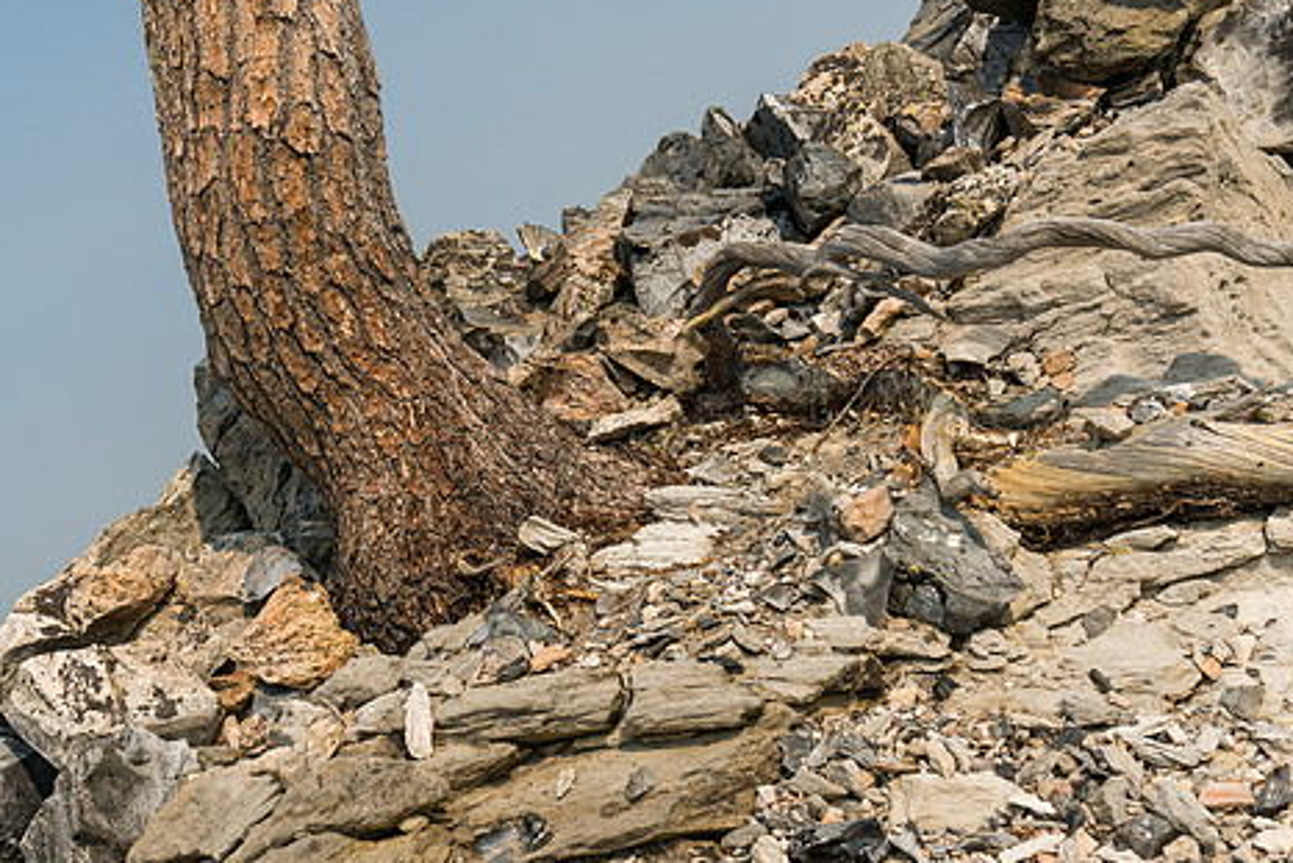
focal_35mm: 56
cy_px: 478
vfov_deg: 24.2
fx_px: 2012
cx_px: 638
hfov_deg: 35.6
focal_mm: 40
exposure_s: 1/400
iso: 320
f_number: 6.3
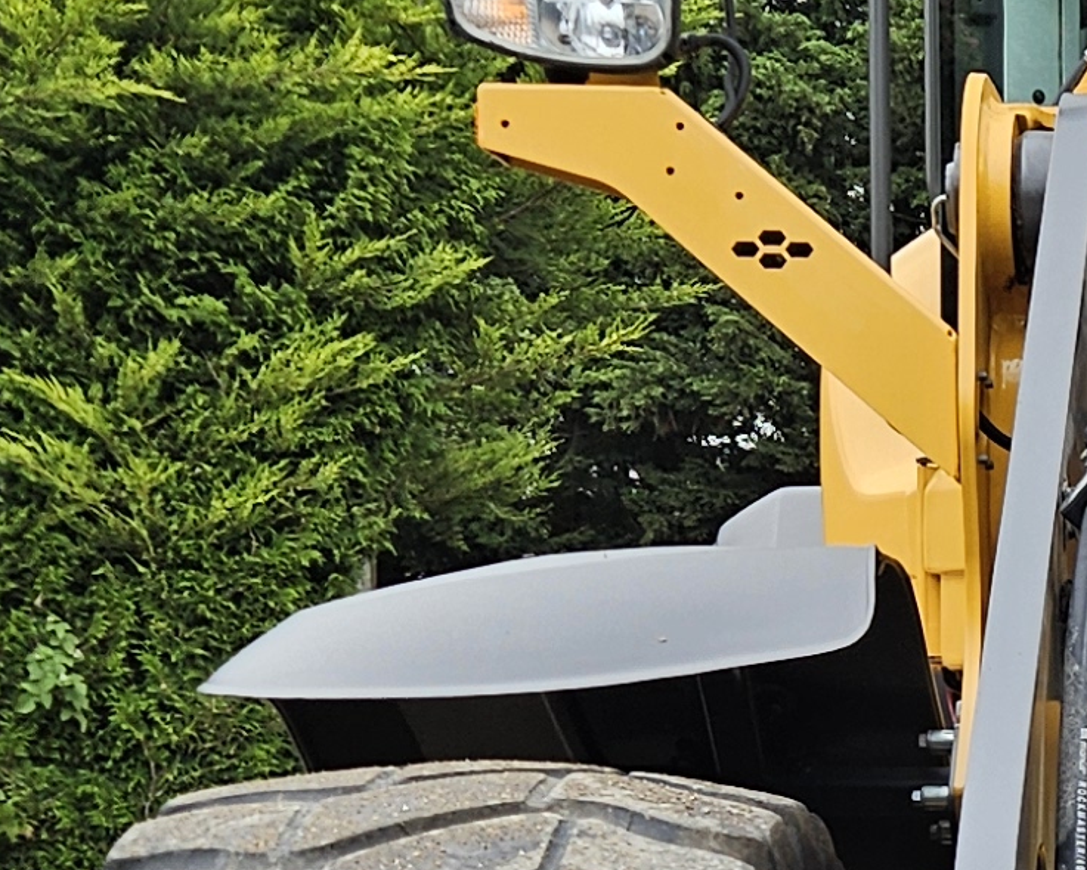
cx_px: 1579
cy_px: 1164
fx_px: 3925
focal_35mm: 122
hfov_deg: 14.8
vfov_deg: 12.2
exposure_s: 1/399
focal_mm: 5.4
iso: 25
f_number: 1.8
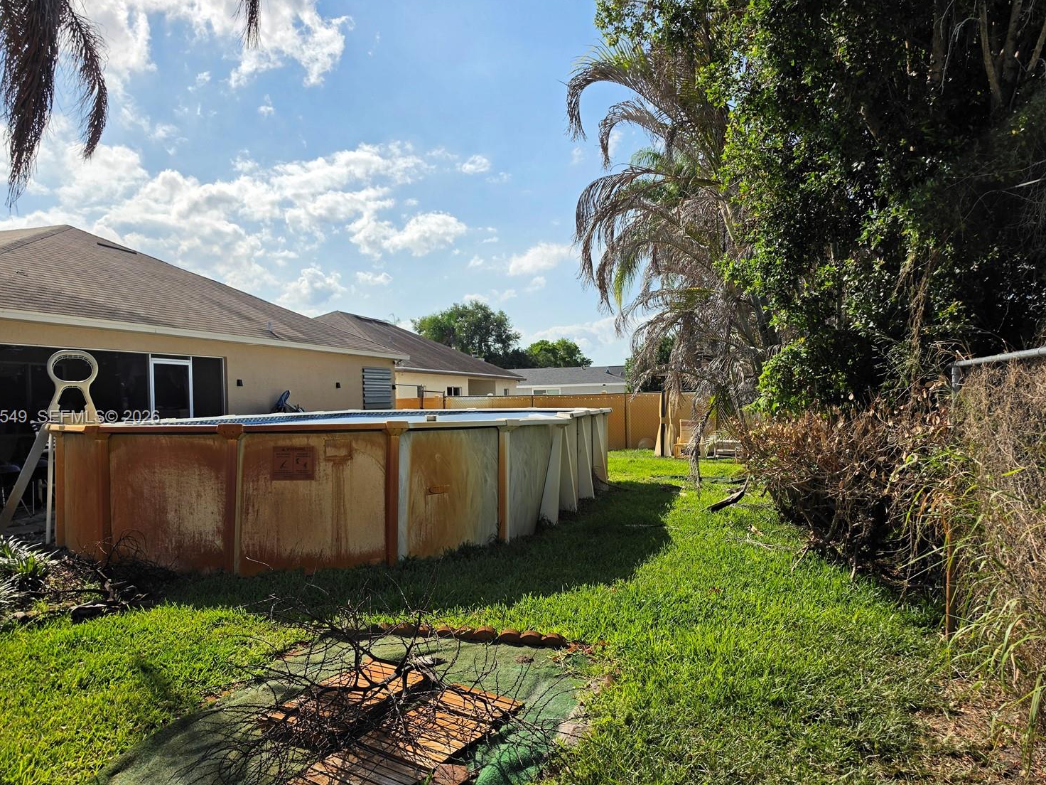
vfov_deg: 54.8
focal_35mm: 25
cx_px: 507
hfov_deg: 69.4
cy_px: 418
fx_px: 755
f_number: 1.4
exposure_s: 1/7939
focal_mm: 6.5
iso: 32
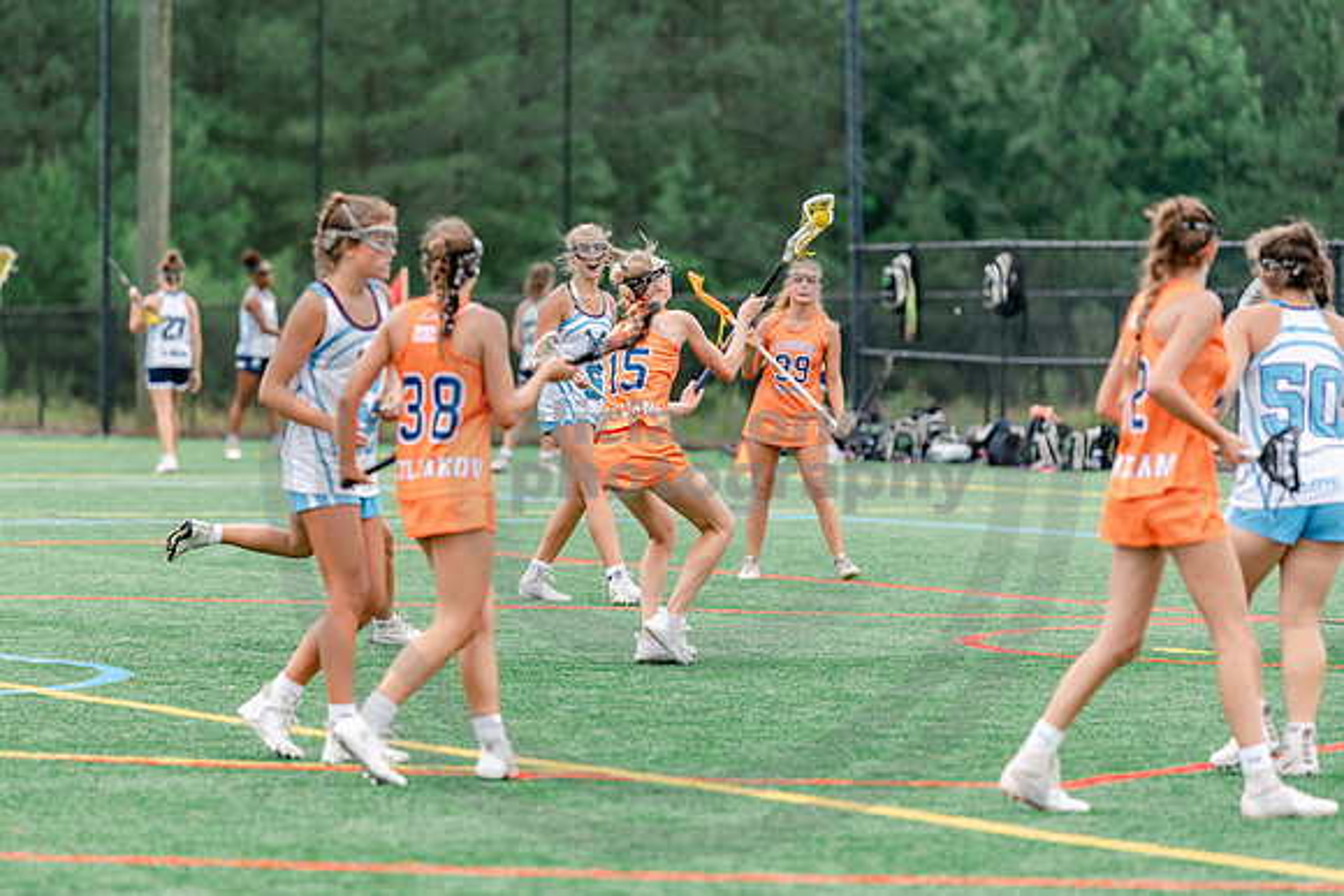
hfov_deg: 8.9
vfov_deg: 5.9
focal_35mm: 232
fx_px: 8672
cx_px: 579
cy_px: 407
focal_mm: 200
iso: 250
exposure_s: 1/640
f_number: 3.2
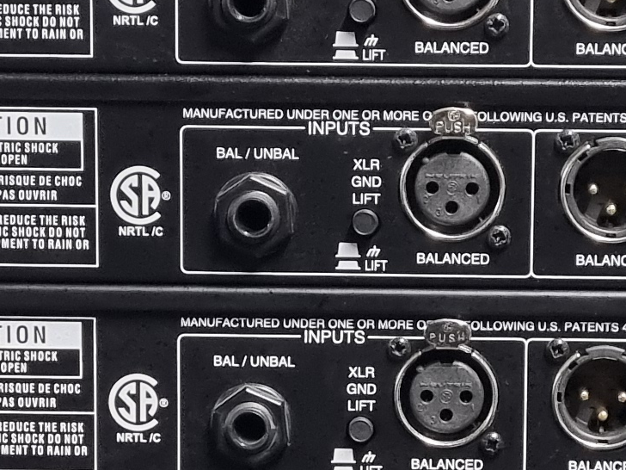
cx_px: 402
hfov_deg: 13.7
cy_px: 341
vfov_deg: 10.3
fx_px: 2604
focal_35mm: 144
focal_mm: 5.4
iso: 500
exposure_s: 1/40
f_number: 1.8
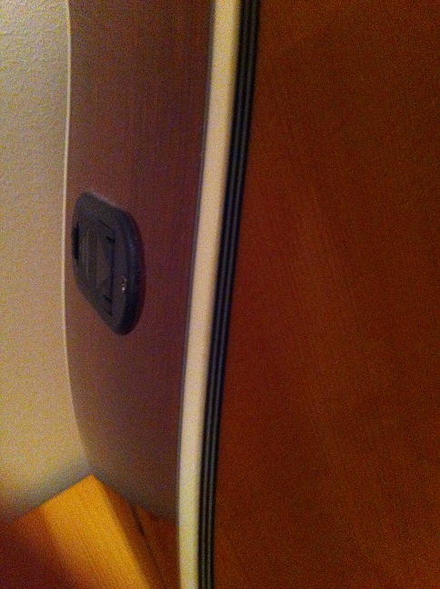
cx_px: 220
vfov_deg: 52.7
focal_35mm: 35
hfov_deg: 40.6
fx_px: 595
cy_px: 294
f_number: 2.8
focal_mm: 3.85
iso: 1000
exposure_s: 1/17
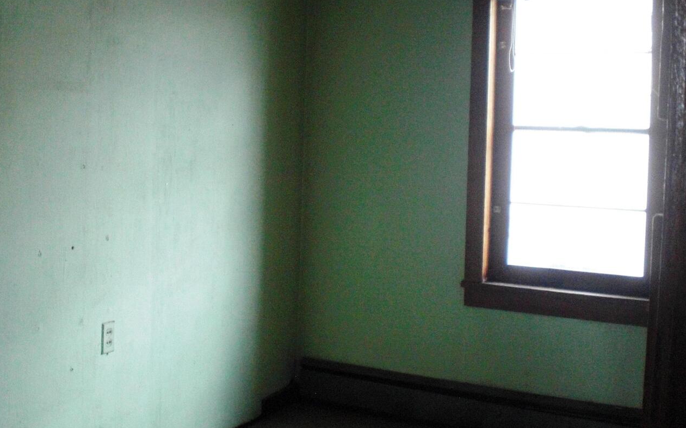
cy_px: 169
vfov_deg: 27.9
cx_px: 312
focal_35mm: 46
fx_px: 860
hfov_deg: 43.4
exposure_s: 1/80
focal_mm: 6.3
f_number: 3.1
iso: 400
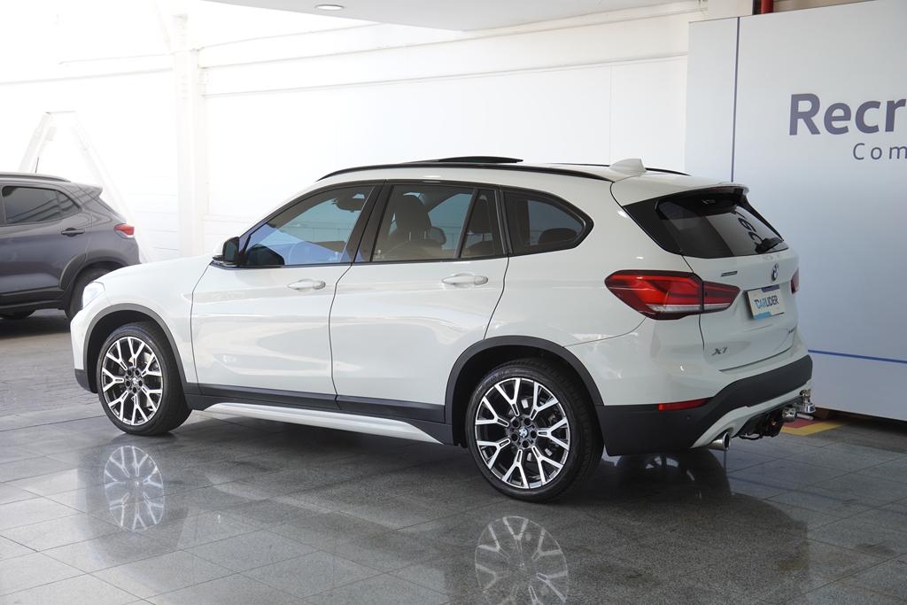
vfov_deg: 28.1
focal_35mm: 48
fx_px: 1209
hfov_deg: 41.1
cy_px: 302
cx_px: 454
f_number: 4.5
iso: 200
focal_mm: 32
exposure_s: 1/125
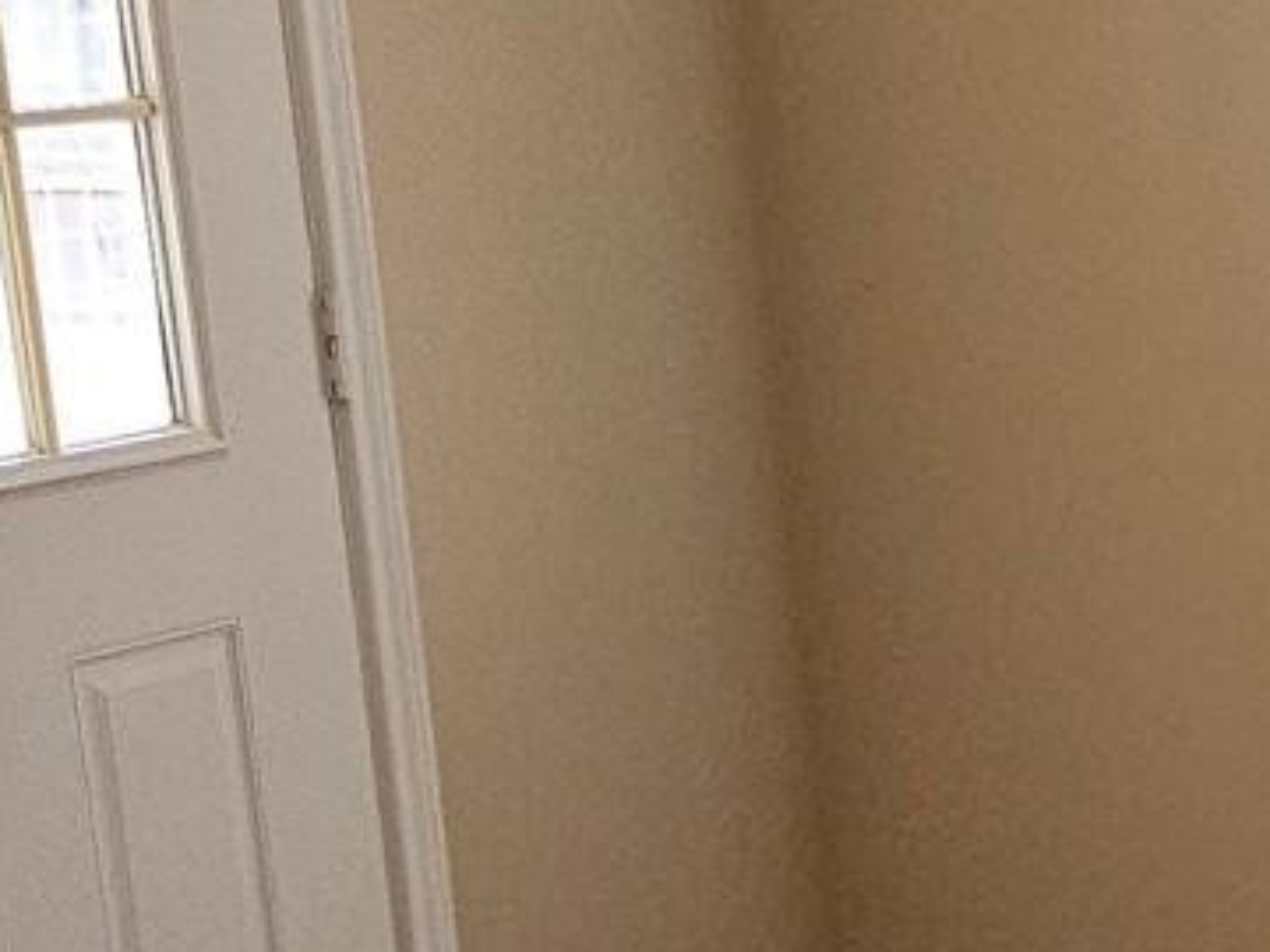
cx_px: 2699
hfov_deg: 12.8
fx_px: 4806
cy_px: 814
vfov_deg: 11.3
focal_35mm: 131
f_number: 1.8
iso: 100
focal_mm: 5.4
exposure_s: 1/60
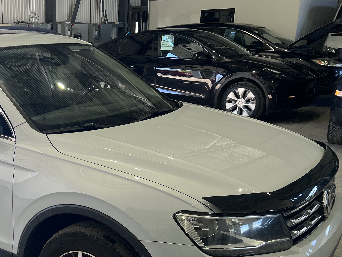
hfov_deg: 36.9
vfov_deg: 29.2
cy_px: 195
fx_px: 484
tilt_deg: -18.3
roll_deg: +2.0
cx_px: 48
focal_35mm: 49
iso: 50
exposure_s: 1/411
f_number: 1.5
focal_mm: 5.7
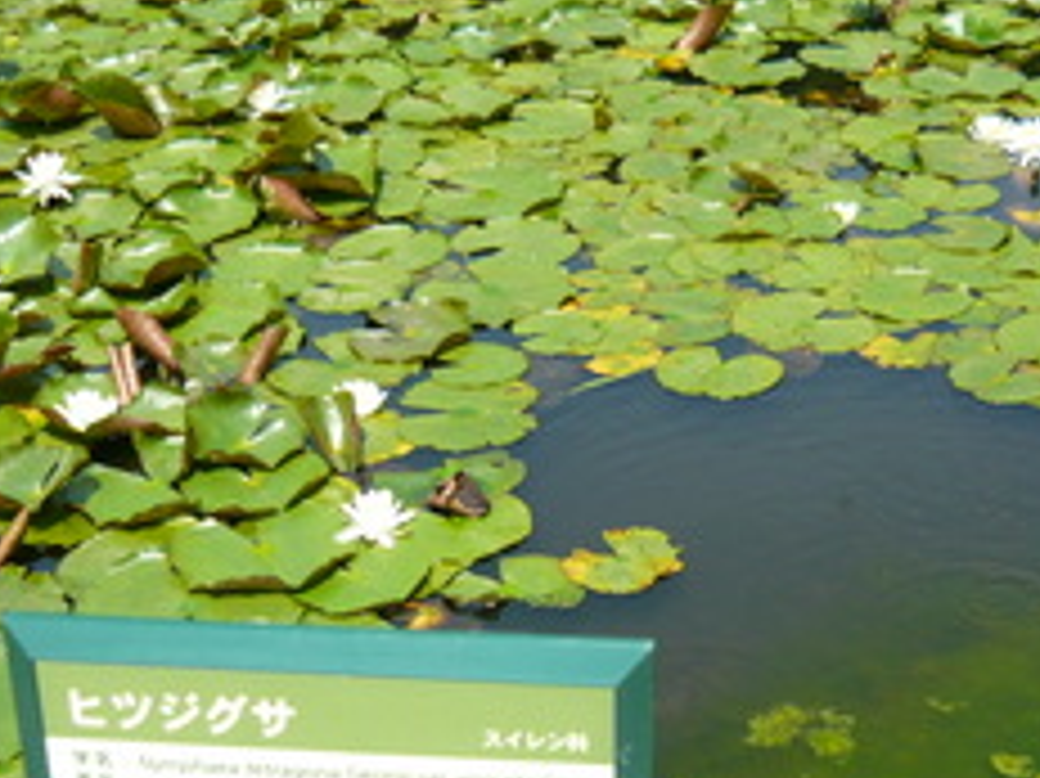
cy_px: 474
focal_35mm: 60
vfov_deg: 24.3
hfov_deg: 32.1
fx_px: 1802
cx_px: 639
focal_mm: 5.5
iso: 100
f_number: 2.8
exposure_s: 1/800
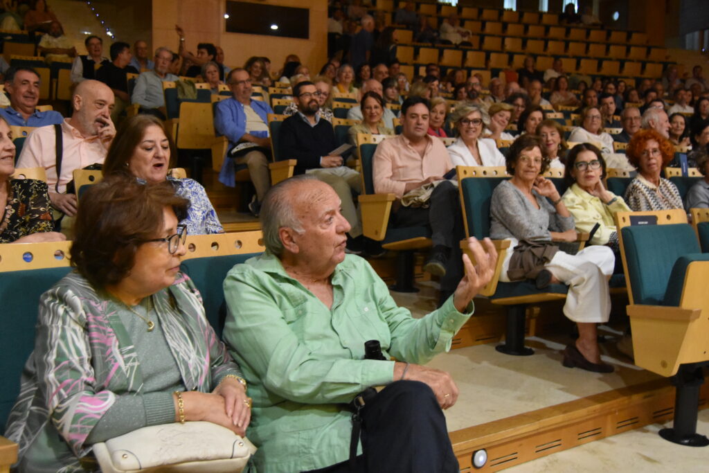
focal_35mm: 39
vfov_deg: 34.2
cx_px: 354
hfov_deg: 49.5
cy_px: 236
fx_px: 768
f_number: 4
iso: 5600
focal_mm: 26
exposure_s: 1/60
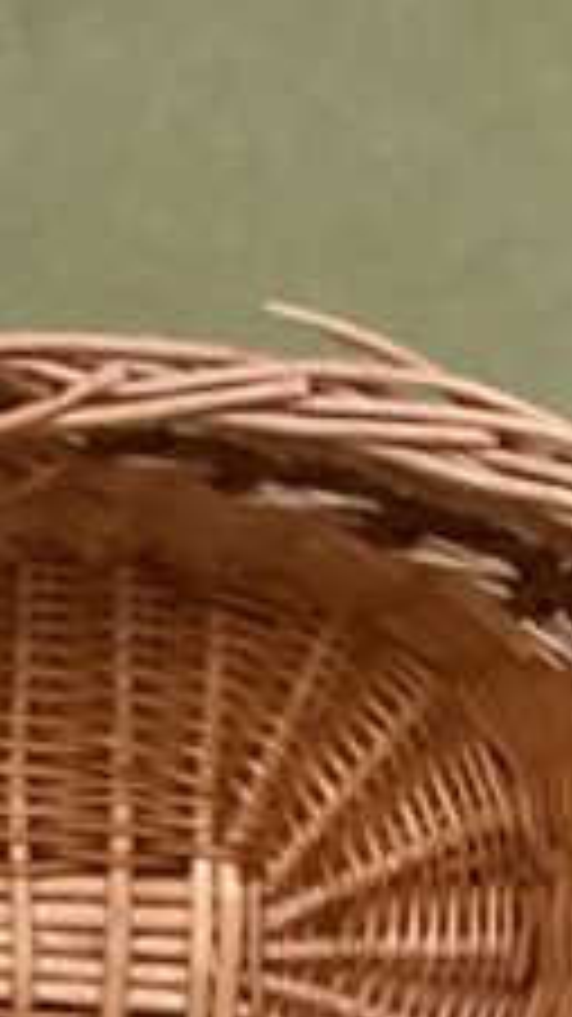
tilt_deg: -34.9
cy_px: 1786
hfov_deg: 7.7
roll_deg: +1.5
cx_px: -473
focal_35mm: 153
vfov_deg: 12.9
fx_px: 4129
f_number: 2.4
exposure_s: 1/50
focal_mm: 3.3
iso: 200
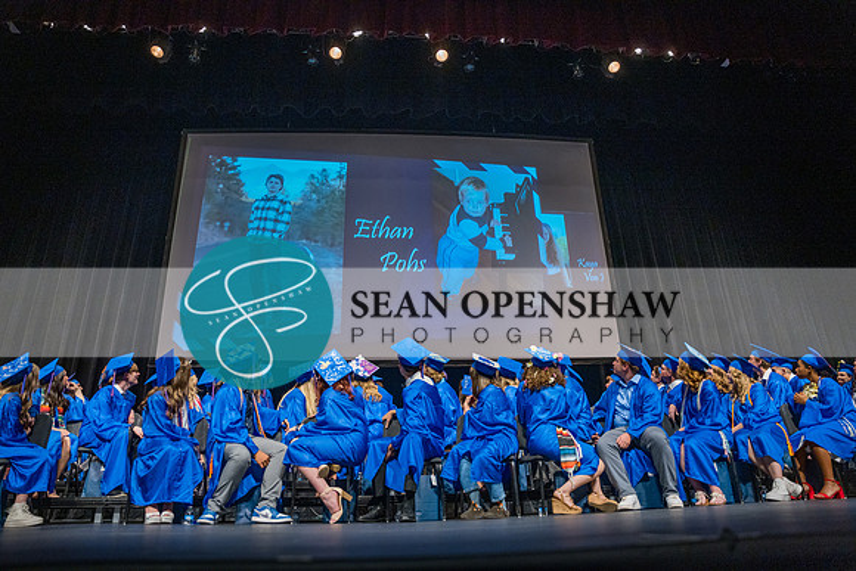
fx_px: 571
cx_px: 428
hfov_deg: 73.7
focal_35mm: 24
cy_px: 286
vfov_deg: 53.2
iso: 2500
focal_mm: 24
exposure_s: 1/160
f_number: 2.8
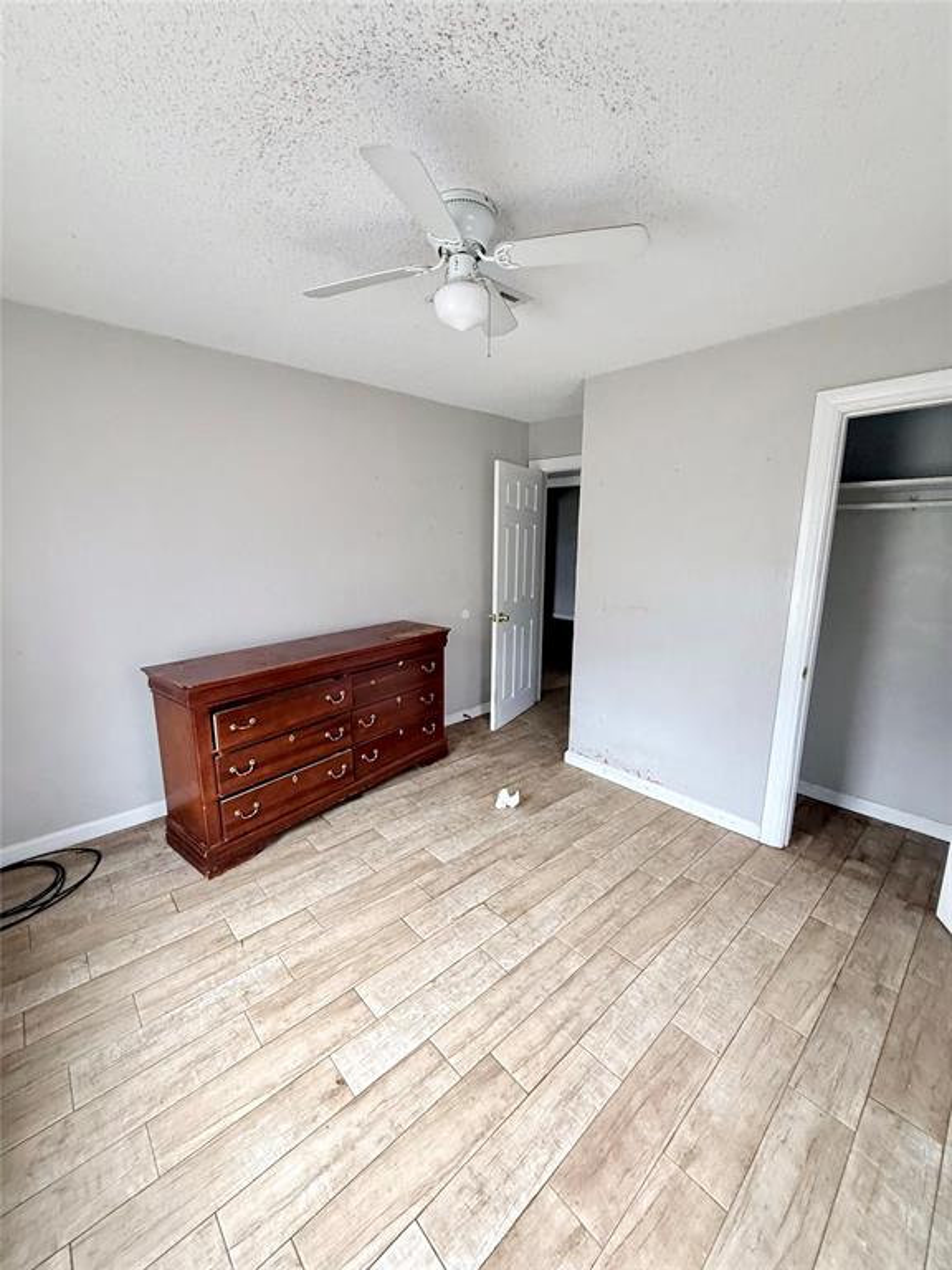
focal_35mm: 14
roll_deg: -0.8
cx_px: 476
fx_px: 513
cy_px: 635
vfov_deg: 102.1
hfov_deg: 85.7
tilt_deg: -10.4
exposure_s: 1/63
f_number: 2.2
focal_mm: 2.22
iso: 320
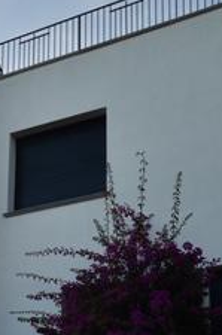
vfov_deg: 25.3
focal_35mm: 72
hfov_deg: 18.1
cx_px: -32
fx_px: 669
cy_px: 403
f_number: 9
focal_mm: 18
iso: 500
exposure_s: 1/160
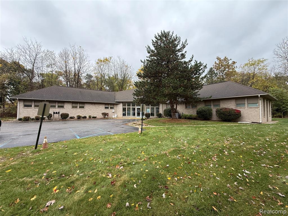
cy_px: 108
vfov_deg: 85.7
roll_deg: -0.5
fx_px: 116
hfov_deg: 102.1
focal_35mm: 14
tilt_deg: +5.7
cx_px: 144
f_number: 2.2
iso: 64
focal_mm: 2.22
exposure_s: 1/326
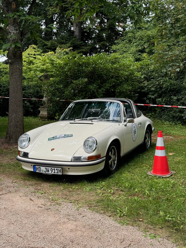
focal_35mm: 48
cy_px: 124
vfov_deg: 39.7
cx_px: 93
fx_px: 344
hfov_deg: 30.3
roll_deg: +1.3
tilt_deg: -4.9
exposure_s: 1/739
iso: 64
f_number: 1.78
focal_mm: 6.76
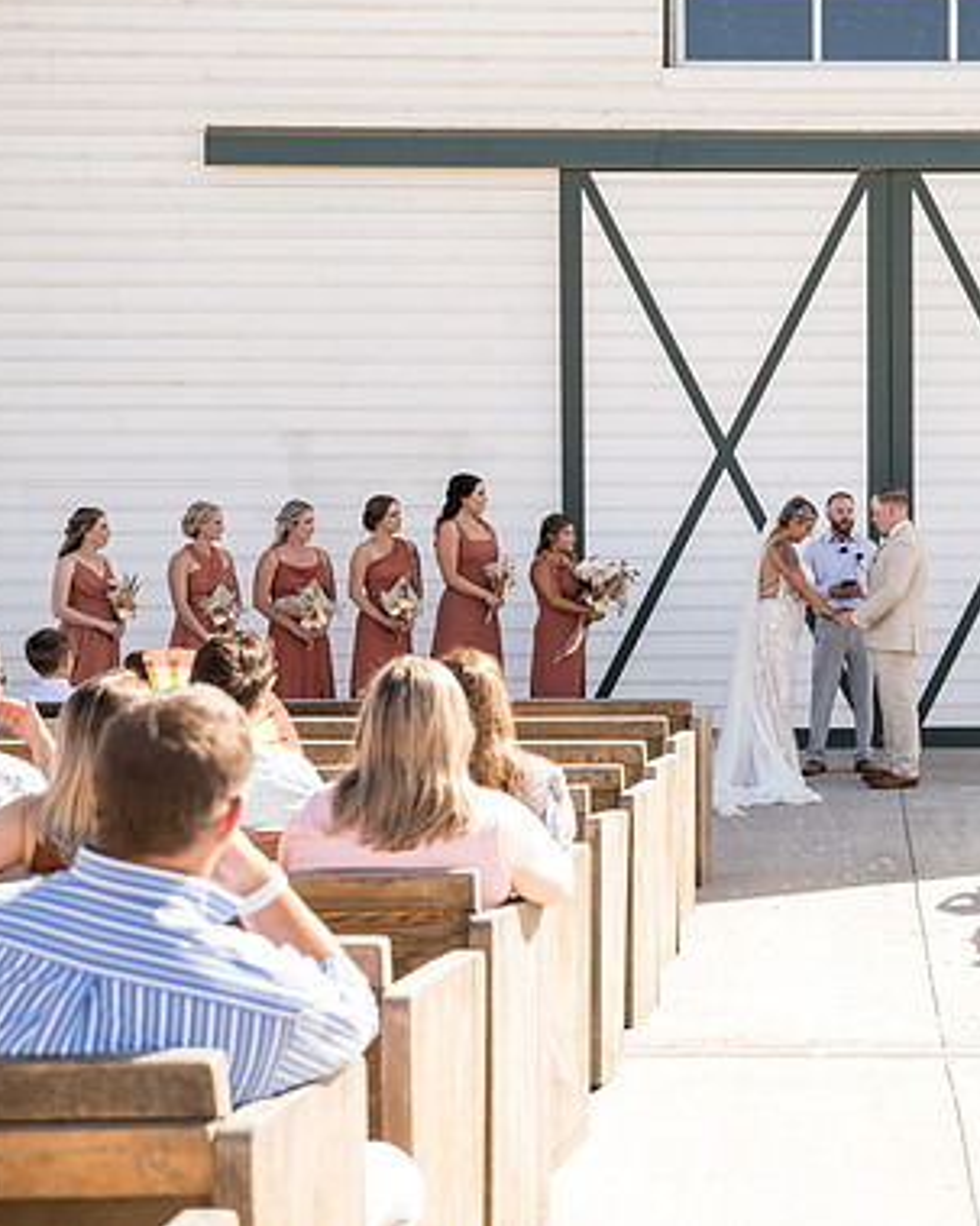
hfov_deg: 21.6
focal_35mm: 69
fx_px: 2503
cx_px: 915
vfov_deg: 27.5
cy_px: 603
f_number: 4
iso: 250
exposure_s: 1/500
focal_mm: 48
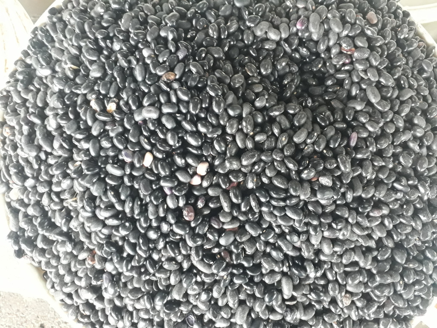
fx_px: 341
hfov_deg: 65.3
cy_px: 164
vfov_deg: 51.4
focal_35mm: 27
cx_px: 218
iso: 320
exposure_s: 1/15
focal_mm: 3.6
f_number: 1.9
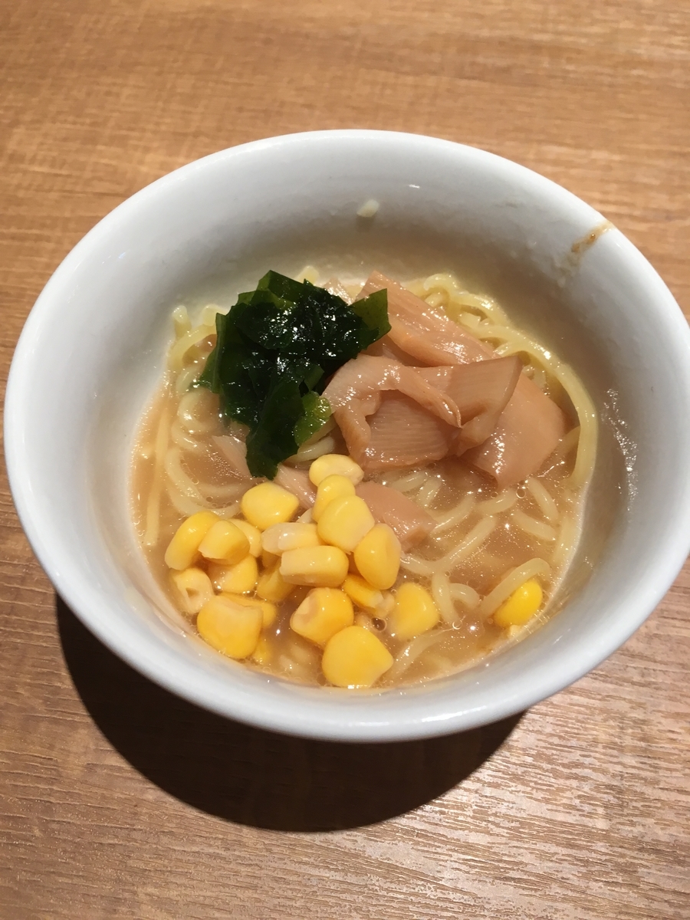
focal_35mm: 29
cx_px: 345
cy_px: 460
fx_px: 771
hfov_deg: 48.2
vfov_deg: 61.7
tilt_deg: -60.1
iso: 32
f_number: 2.2
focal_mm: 4.15
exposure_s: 1/30
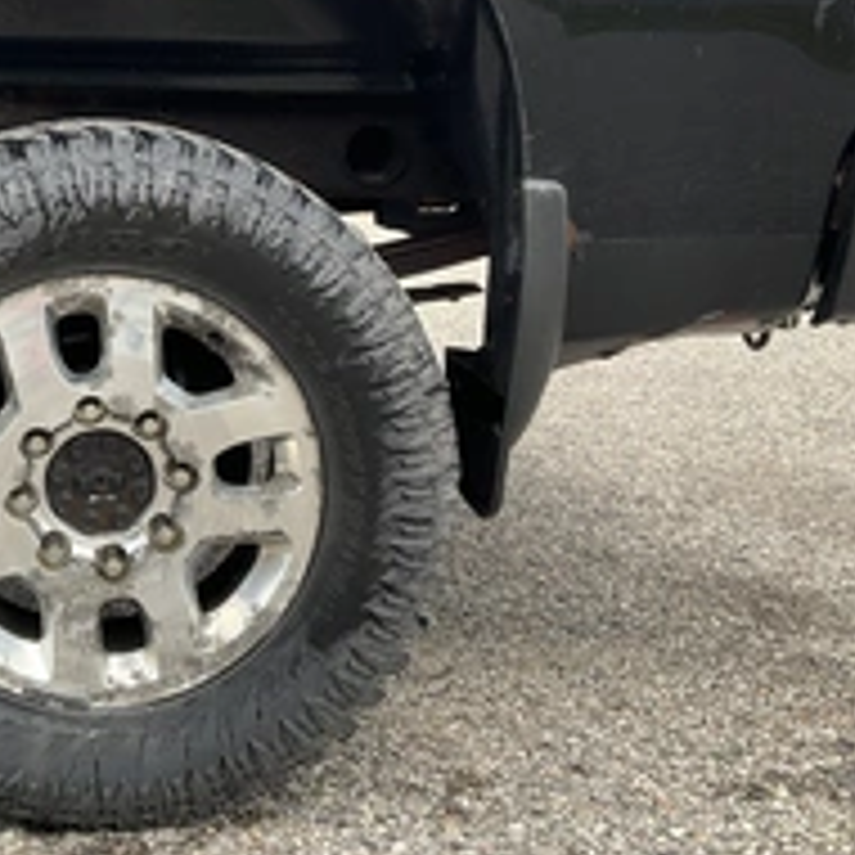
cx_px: 108
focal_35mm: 54
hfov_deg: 30.4
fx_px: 1509
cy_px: 284
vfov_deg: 31.4
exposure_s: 1/380
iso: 25
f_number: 1.8
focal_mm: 3
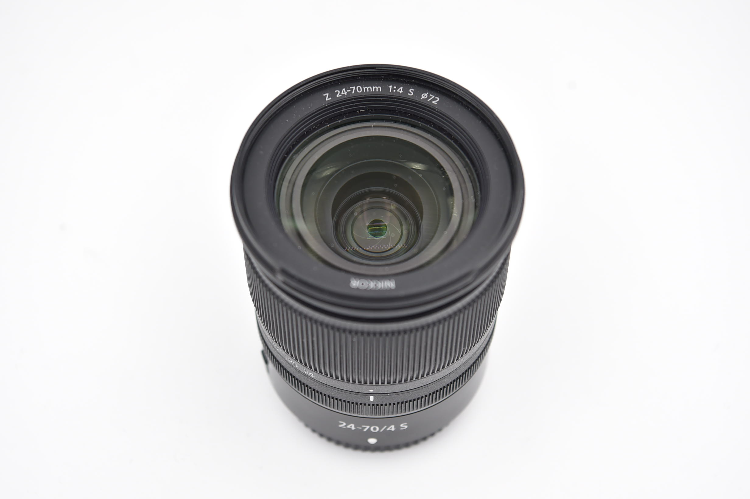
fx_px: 1457
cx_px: 375
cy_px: 250
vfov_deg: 19.4
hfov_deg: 28.9
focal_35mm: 70
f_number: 5.6
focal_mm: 70
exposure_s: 1/320
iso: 800
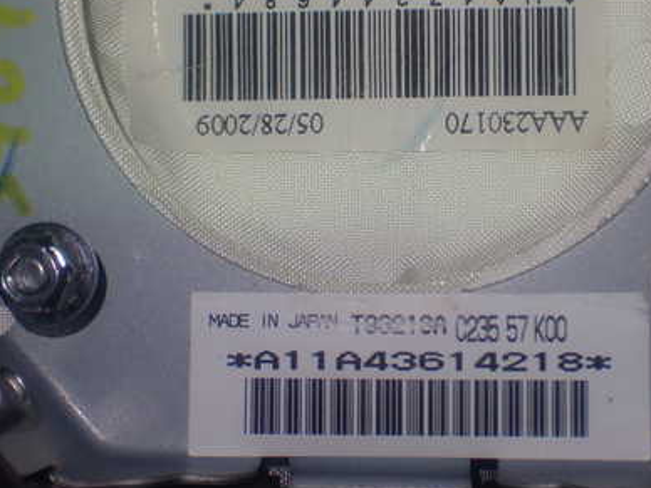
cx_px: 421
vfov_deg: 21.6
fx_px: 1279
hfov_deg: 28.4
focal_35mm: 68
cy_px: 191
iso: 200
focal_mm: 7.84
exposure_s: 1/80
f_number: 2.9
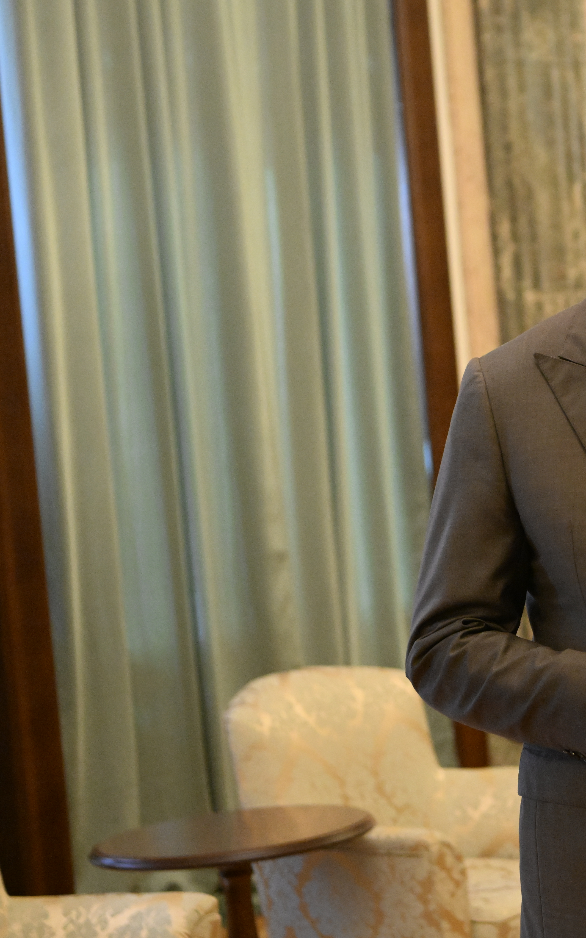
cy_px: 467
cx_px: 698
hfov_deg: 11.9
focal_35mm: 108
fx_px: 2760
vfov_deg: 19.3
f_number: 4
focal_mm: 70
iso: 6400
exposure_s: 1/200
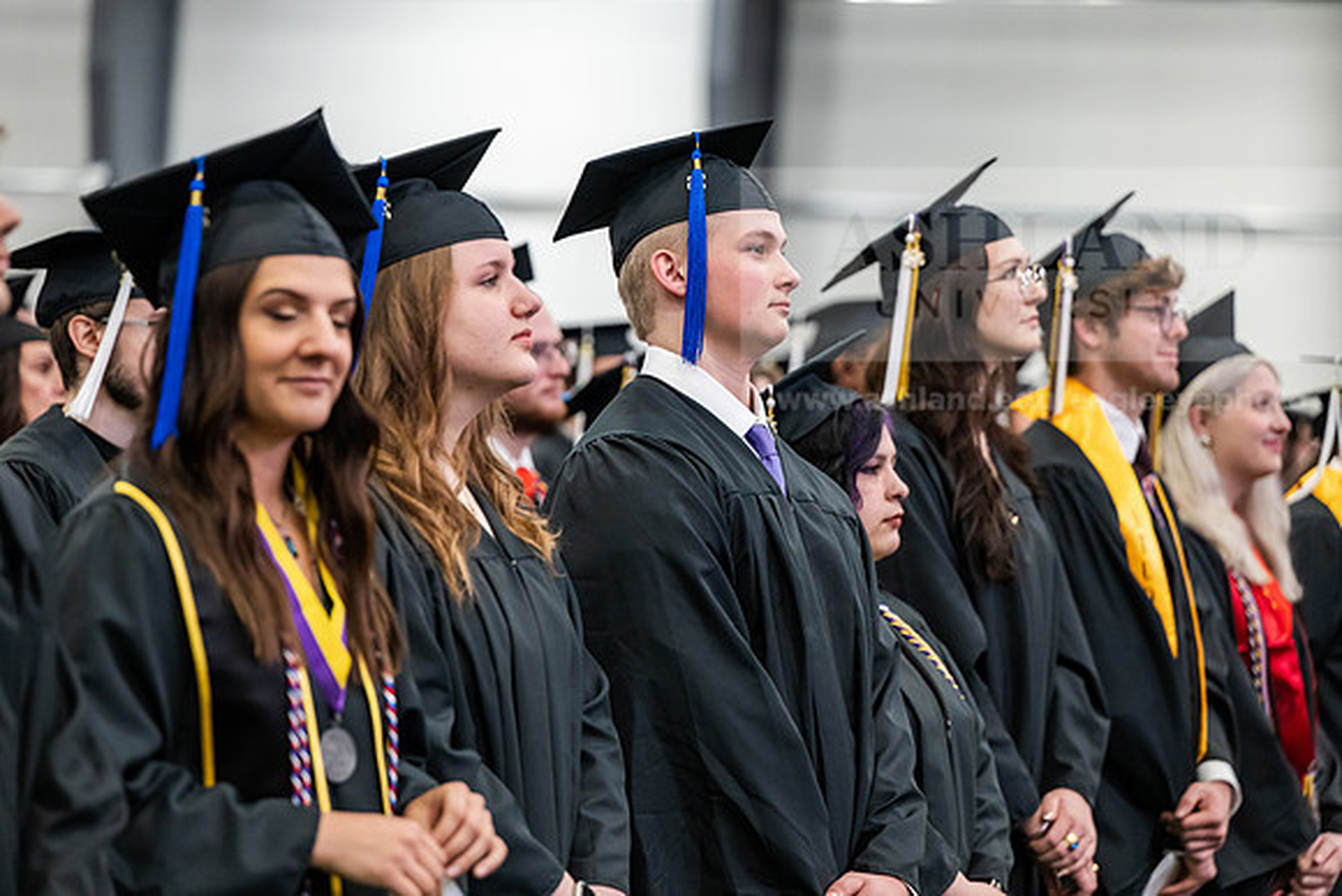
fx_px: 4288
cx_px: 671
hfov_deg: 17.8
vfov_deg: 11.9
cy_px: 448
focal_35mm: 115
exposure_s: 1/200
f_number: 3.2
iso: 2500
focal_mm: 115
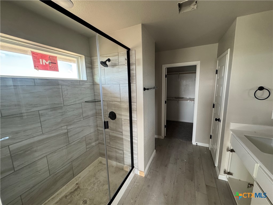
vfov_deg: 85.7
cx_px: 136
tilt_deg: -8.7
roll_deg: +1.5
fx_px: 110
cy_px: 102
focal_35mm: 14
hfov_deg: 102.1
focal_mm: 2.22
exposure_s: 1/99
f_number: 2.2
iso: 320
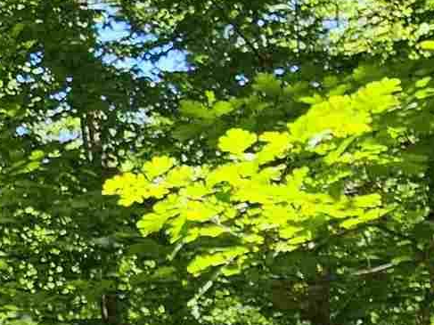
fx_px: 1028
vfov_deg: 17.3
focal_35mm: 82
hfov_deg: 14.9
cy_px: 366
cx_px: -597
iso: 50
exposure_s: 1/338
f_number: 2.2
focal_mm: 2.2
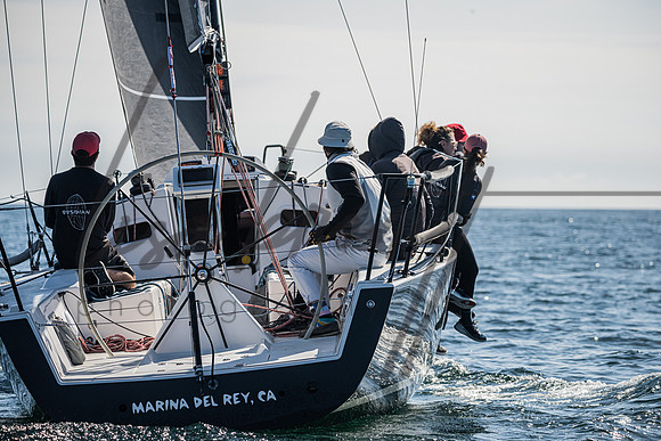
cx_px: 345
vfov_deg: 8.8
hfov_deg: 13.2
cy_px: 221
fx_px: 2867
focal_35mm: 156
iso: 400
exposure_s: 1/5000
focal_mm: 145
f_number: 4.8
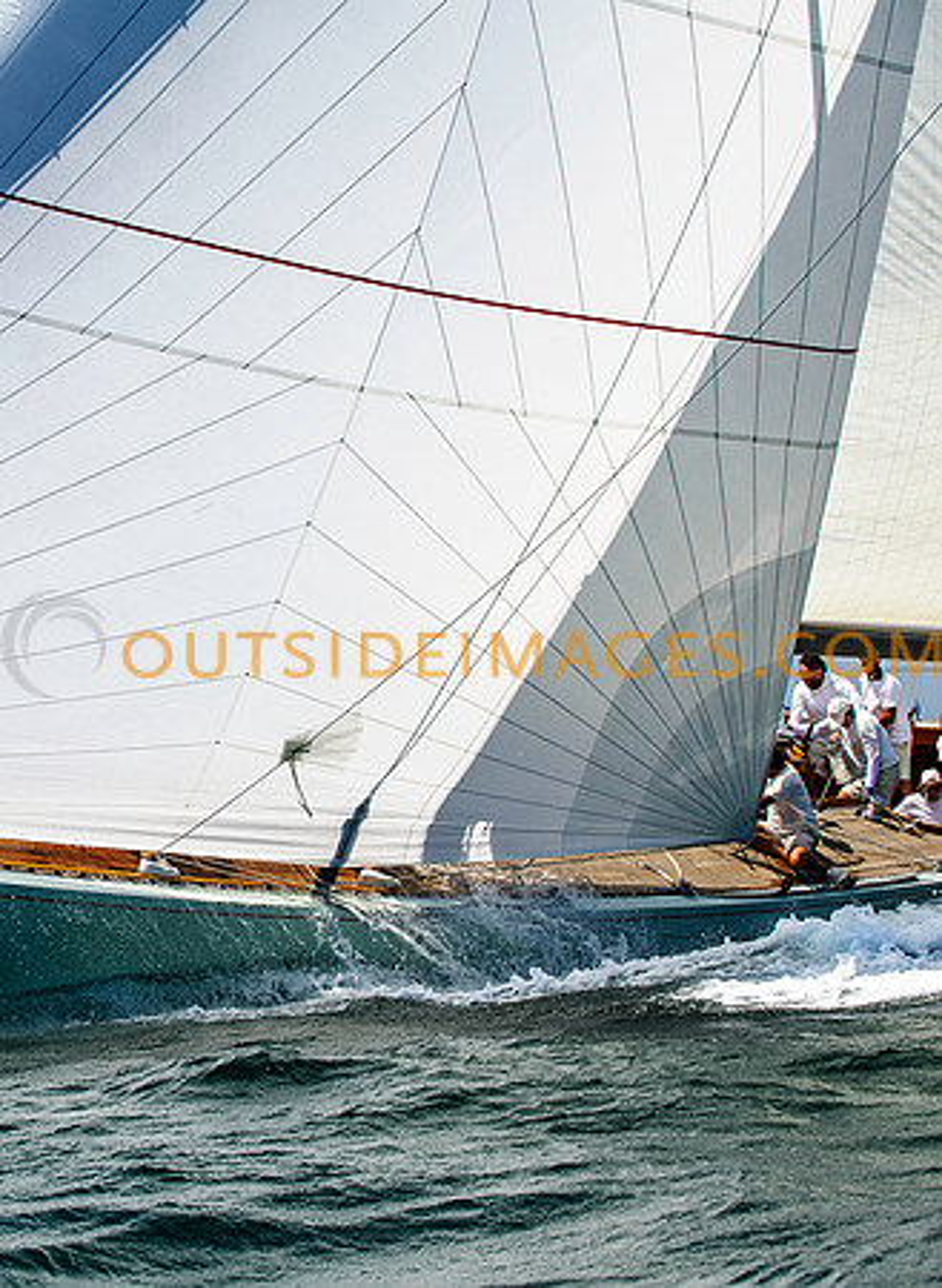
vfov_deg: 16.9
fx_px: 4332
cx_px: 81
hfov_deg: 12.3
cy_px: 647
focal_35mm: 117
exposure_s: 1/2000
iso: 320
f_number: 5
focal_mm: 80
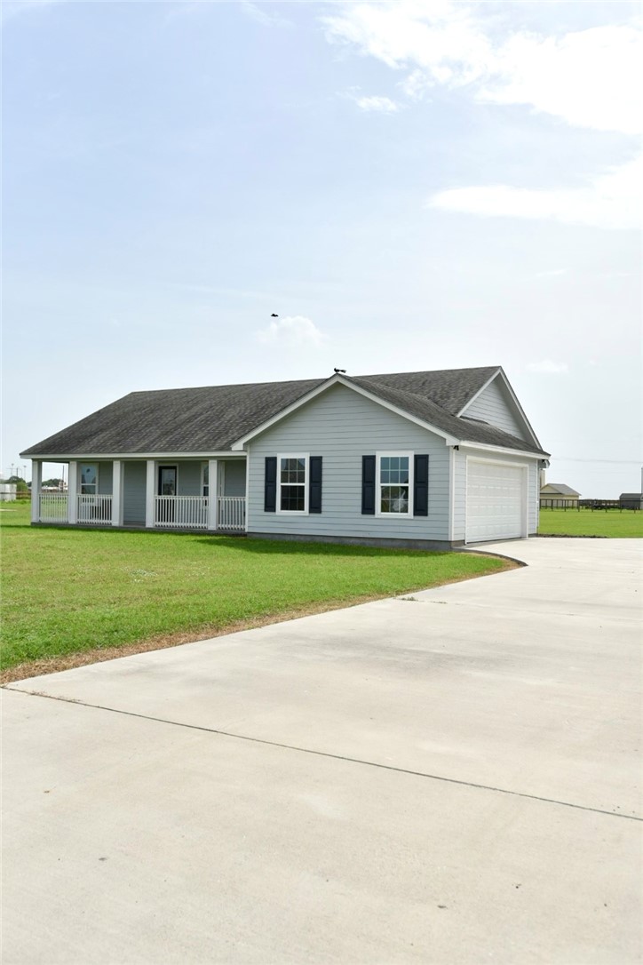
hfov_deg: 42.3
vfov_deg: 60.3
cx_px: 322
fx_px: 830
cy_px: 482
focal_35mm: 31
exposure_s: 1/2500
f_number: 5.6
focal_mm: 31
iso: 200
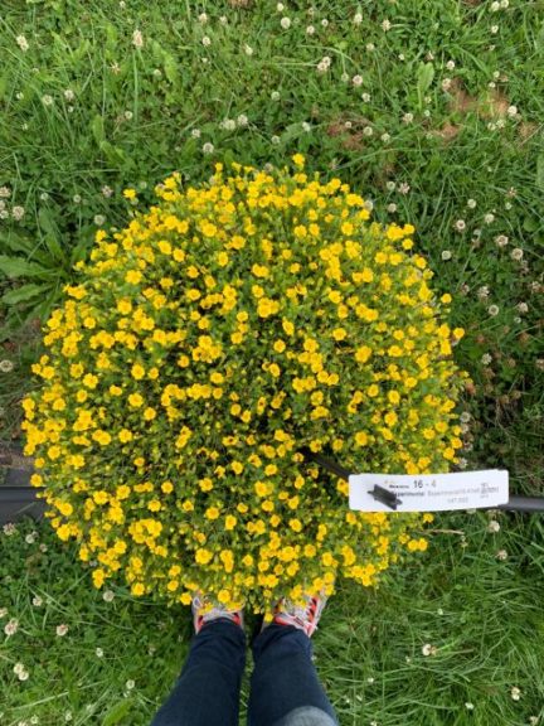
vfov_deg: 67.3
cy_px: 363
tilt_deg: -85.6
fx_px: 545
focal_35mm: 26
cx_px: 272
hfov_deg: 53.1
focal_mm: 4.25
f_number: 1.8
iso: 25
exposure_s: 1/616
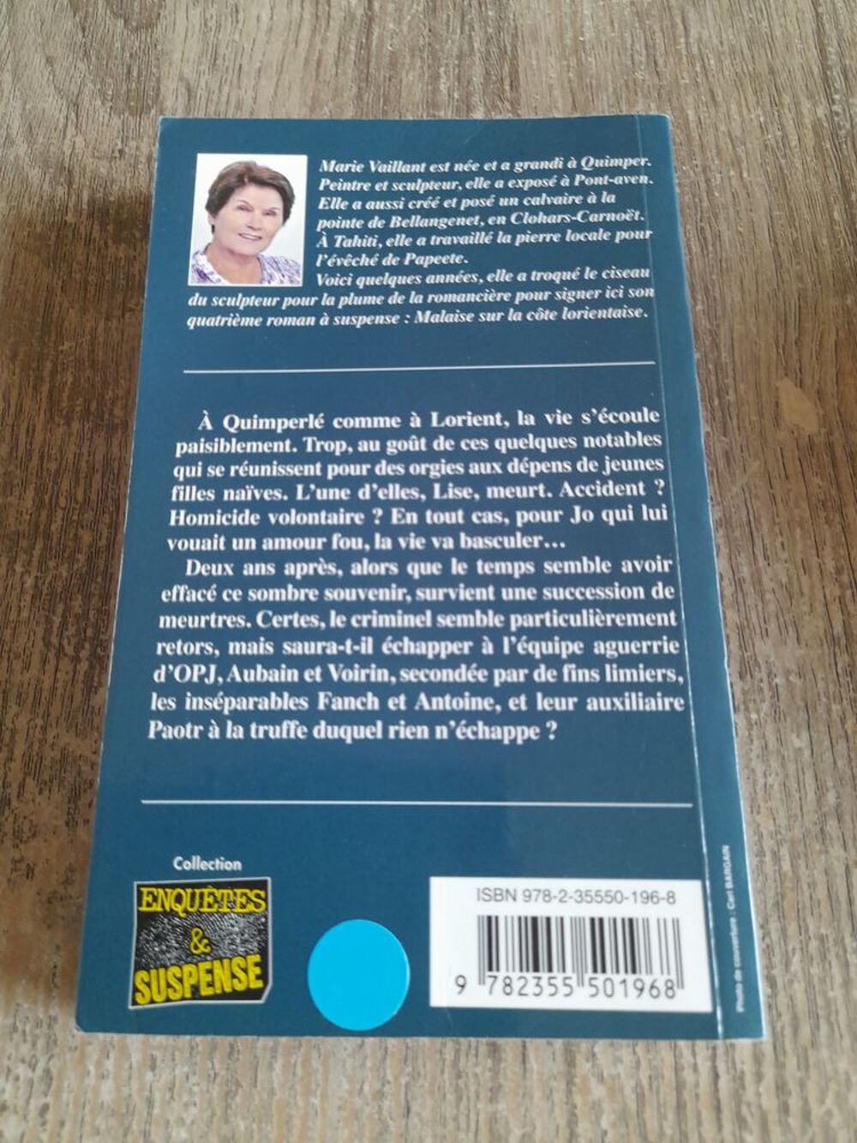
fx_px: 825
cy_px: 572
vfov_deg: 69.4
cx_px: 428
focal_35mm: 25
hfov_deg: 54.9
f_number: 2
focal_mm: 4.6
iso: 250
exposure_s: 1/50
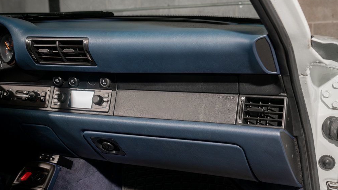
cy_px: 83
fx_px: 421
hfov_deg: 43.7
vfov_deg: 25.4
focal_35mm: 47
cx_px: 171
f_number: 6.3
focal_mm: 44
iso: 250
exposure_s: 1/60
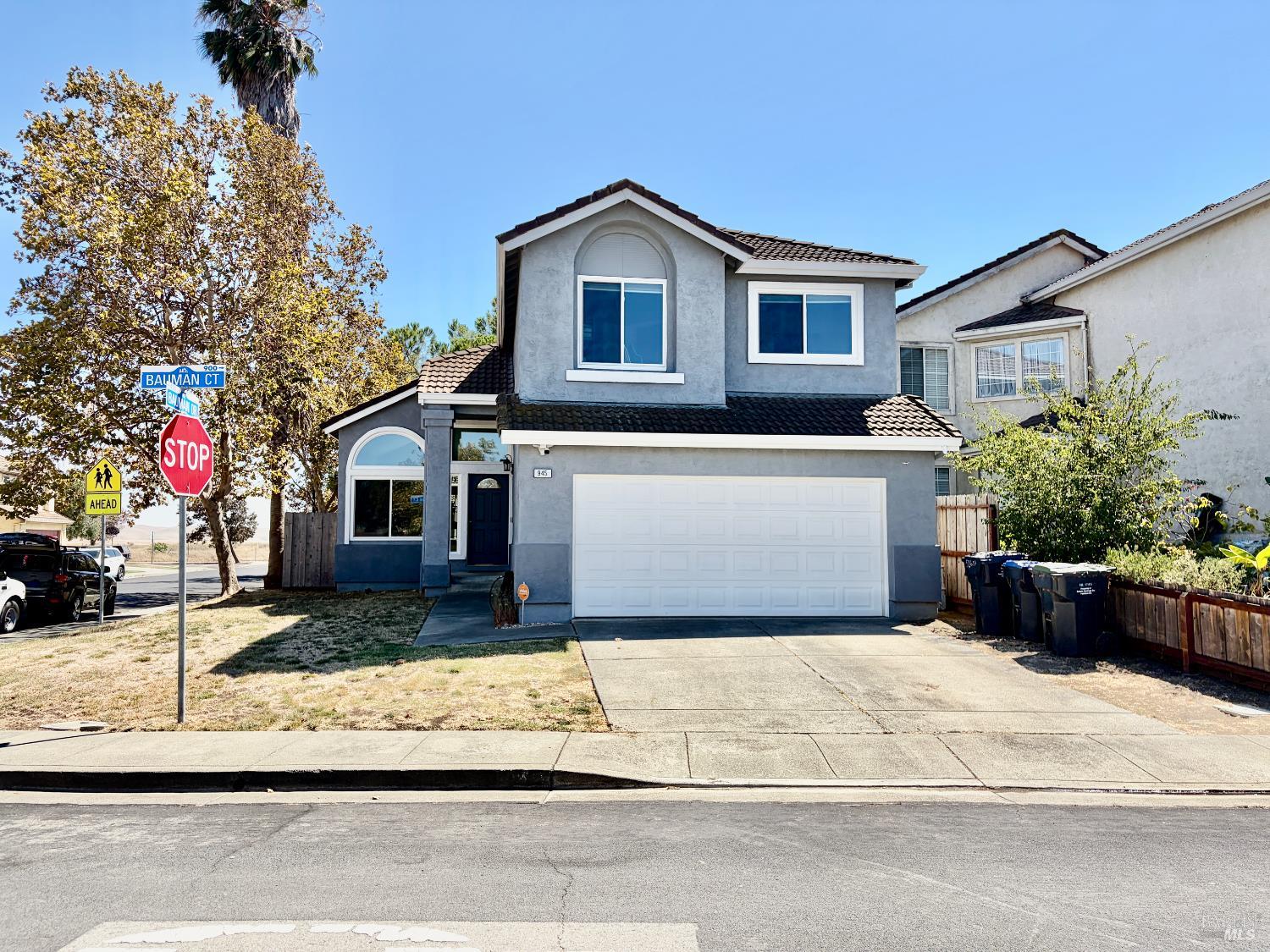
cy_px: 476
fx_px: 954
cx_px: 635
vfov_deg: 53.1
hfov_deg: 67.3
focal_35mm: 26
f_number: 1.6
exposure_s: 1/2538
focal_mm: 5.96
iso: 50
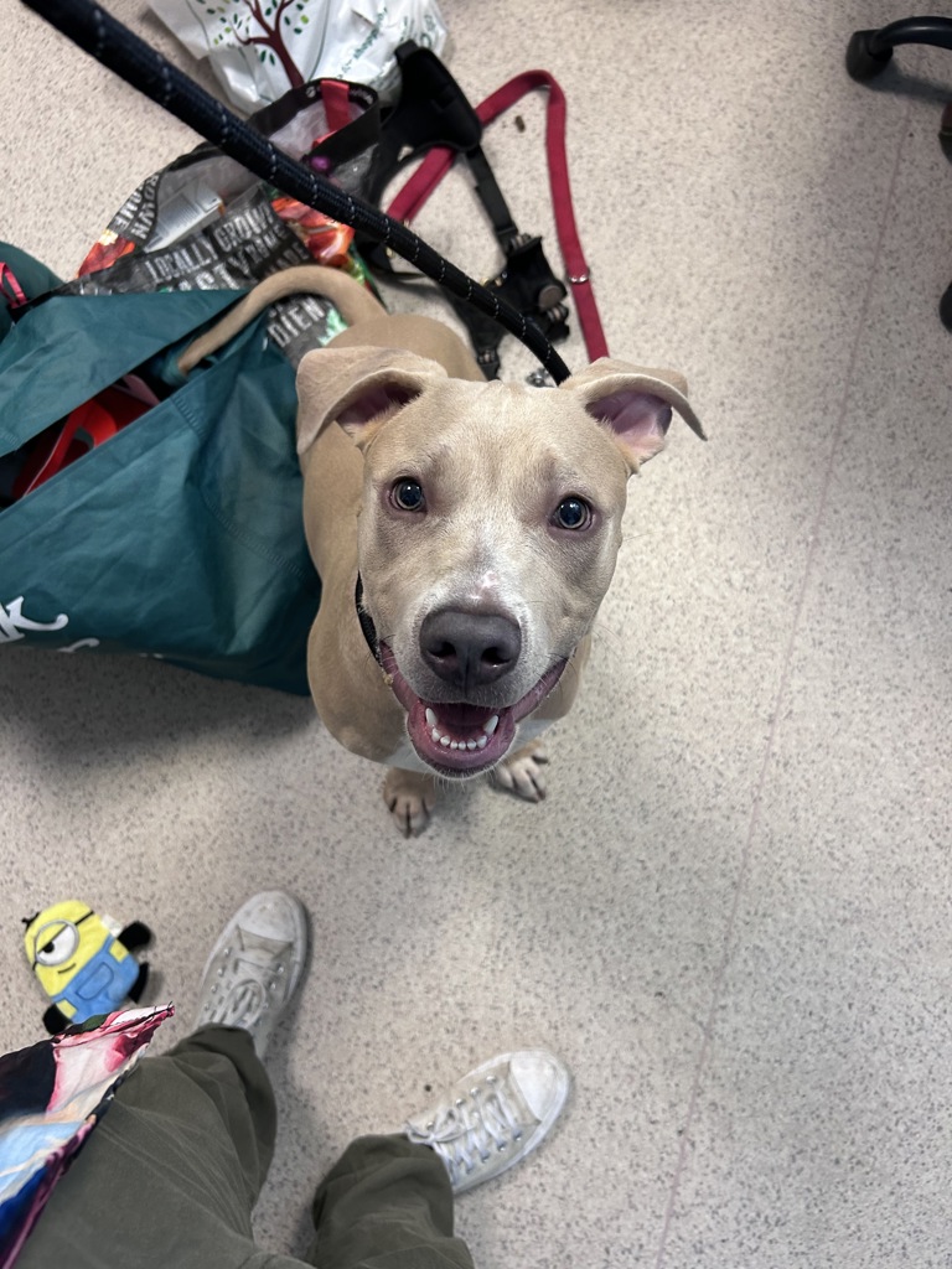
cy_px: 634
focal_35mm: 26
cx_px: 476
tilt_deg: -75.9
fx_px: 953
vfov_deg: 67.3
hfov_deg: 53.1
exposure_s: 1/60
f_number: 1.5
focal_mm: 5.7
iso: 200
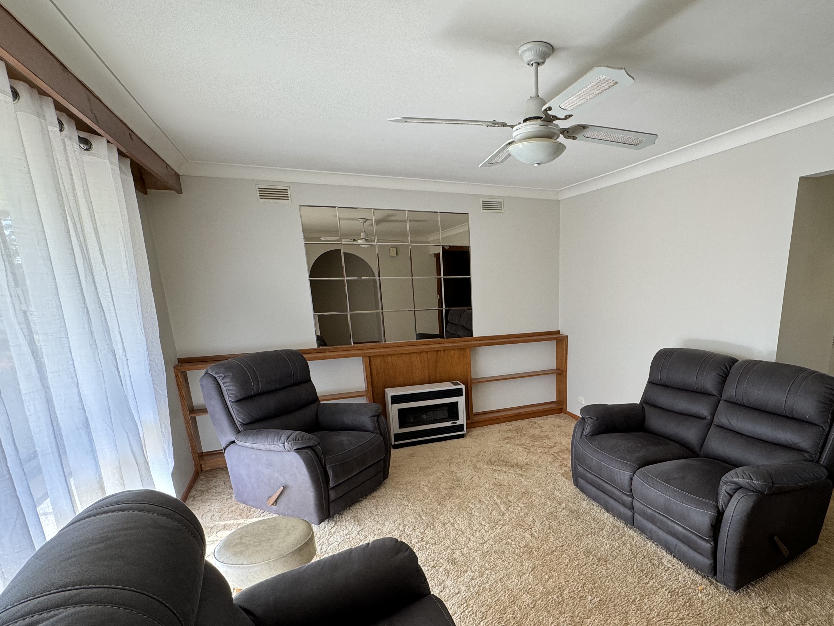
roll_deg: +1.4
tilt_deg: -14.6
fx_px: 458
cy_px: 395
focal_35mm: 19
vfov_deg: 67.5
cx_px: 513
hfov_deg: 83.3
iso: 125
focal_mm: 2.22
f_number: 2.2
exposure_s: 1/99
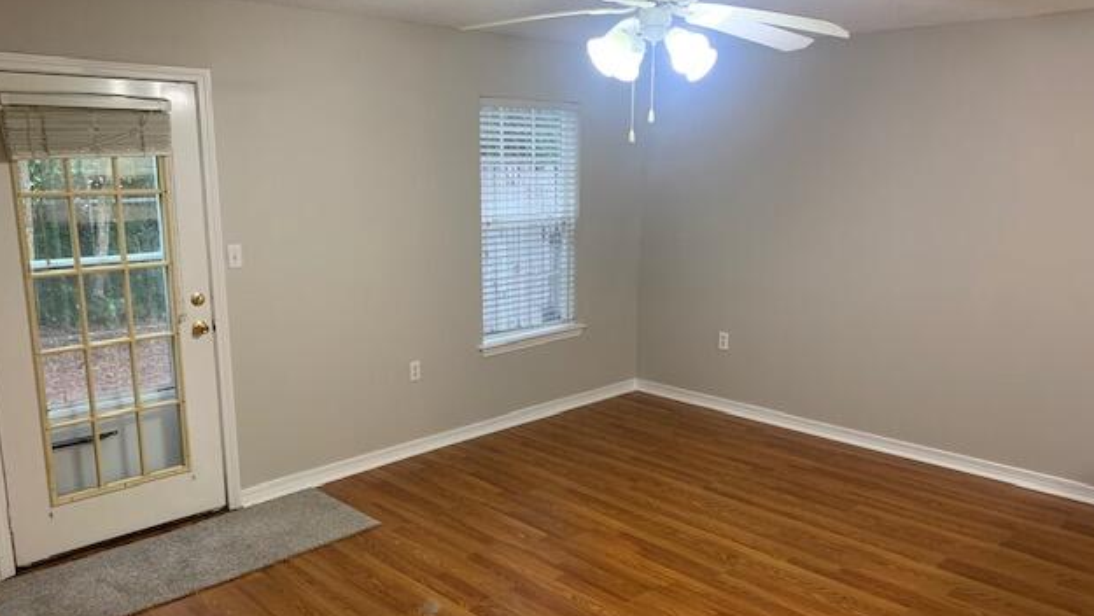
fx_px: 841
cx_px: 550
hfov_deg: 66.0
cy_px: 343
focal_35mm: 29
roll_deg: -1.2
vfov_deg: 40.2
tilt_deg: -12.1
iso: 250
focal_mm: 4.25
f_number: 1.8
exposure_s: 1/60
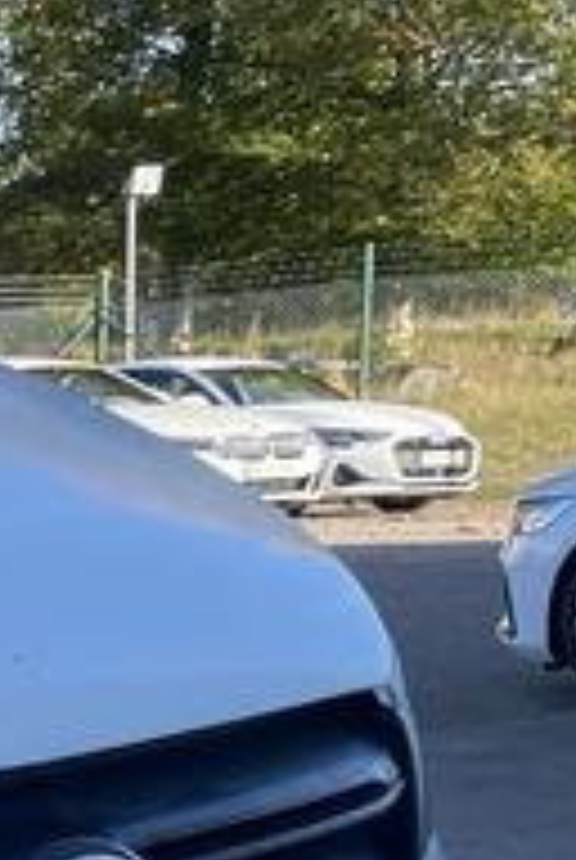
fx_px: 2702
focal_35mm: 113
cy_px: 883
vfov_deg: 17.6
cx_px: -1174
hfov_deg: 9.4
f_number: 1.6
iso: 32
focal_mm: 4.2
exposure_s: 1/769
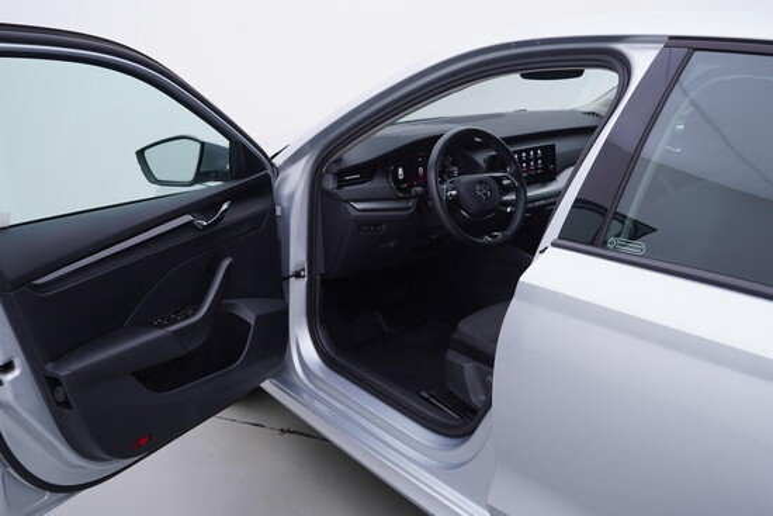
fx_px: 773
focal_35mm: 36
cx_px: 386
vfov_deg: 36.9
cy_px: 258
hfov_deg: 53.1
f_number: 3.5
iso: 125
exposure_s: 1/60
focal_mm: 24
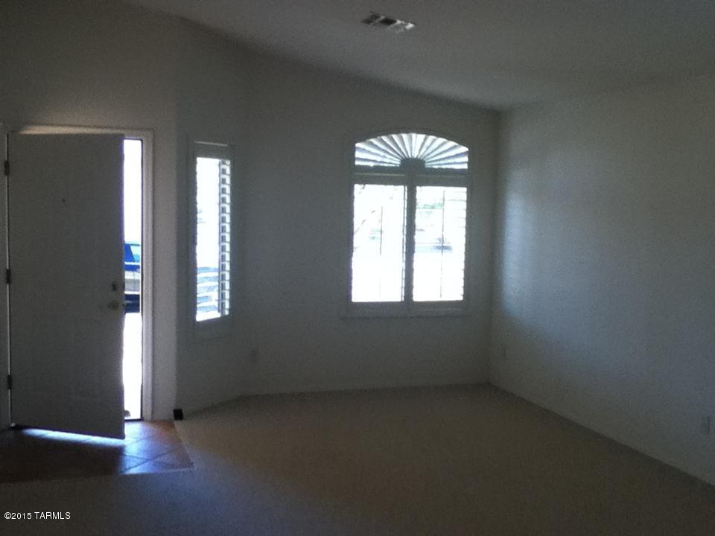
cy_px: 268
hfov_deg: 56.8
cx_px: 358
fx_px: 661
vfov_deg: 44.2
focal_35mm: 32
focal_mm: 3.85
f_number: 2.4
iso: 125
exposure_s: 1/60
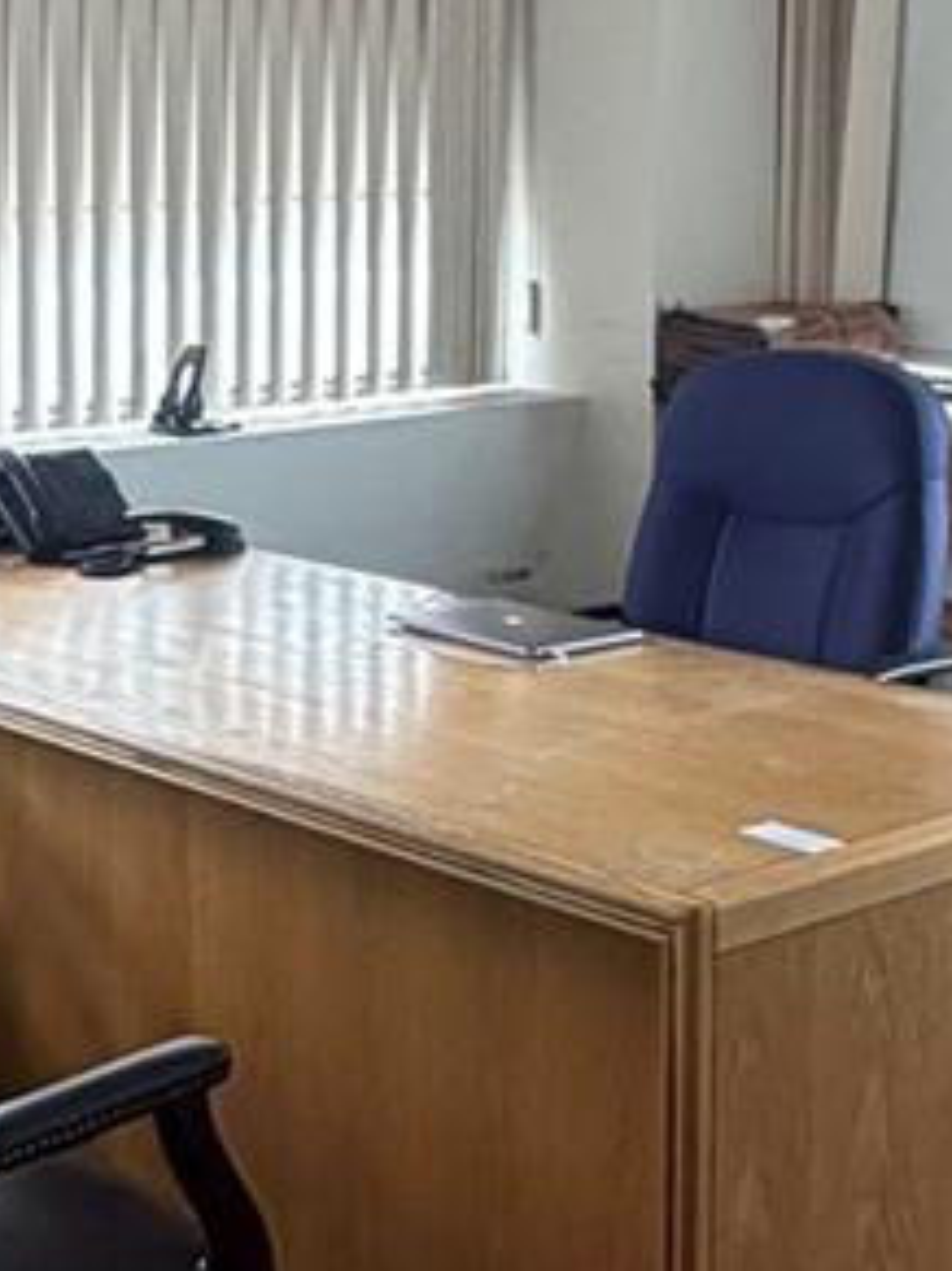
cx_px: 223
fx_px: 2715
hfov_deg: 19.7
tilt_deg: -7.3
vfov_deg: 26.2
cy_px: 411
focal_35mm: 74
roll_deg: +0.5
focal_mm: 2.22
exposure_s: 1/63
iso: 250
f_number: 2.2
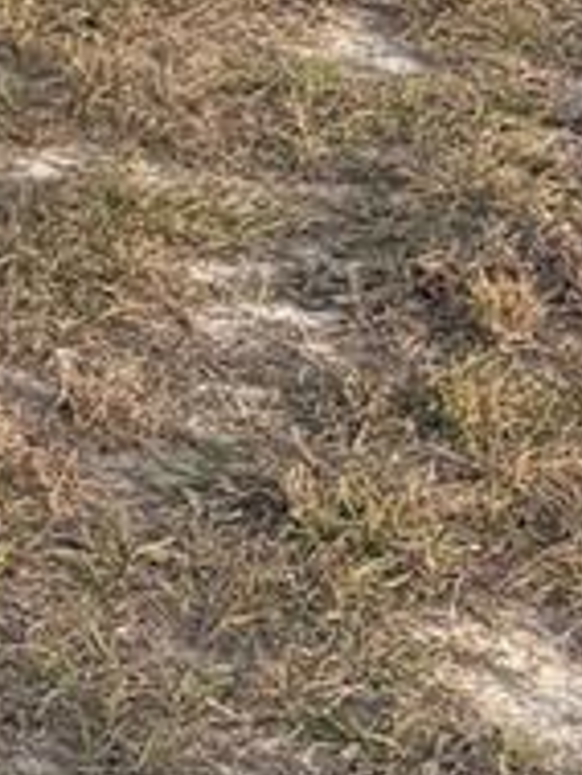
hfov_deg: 8.2
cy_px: -57
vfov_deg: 12.8
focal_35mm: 152
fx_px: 3404
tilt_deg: -14.2
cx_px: -1225
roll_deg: +2.6
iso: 80
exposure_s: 1/1689
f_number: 1.78
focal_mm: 6.76
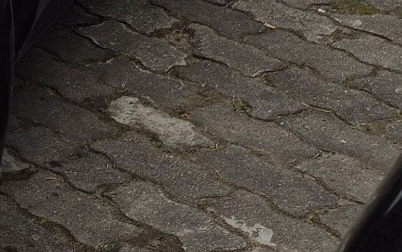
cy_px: -163
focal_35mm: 126
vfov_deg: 10.0
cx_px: -486
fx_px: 1381
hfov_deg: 13.4
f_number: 1.8
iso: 25
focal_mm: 5.4
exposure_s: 1/1072
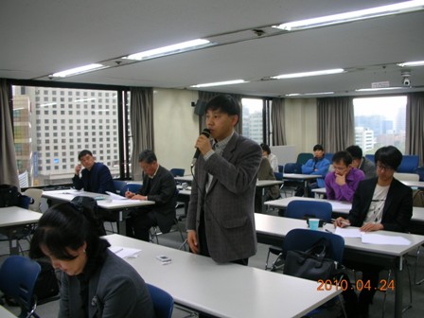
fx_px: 429
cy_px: 159
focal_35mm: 35
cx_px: 212
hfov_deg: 52.6
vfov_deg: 40.7
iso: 50
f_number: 3
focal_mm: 5.8
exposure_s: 1/17.4
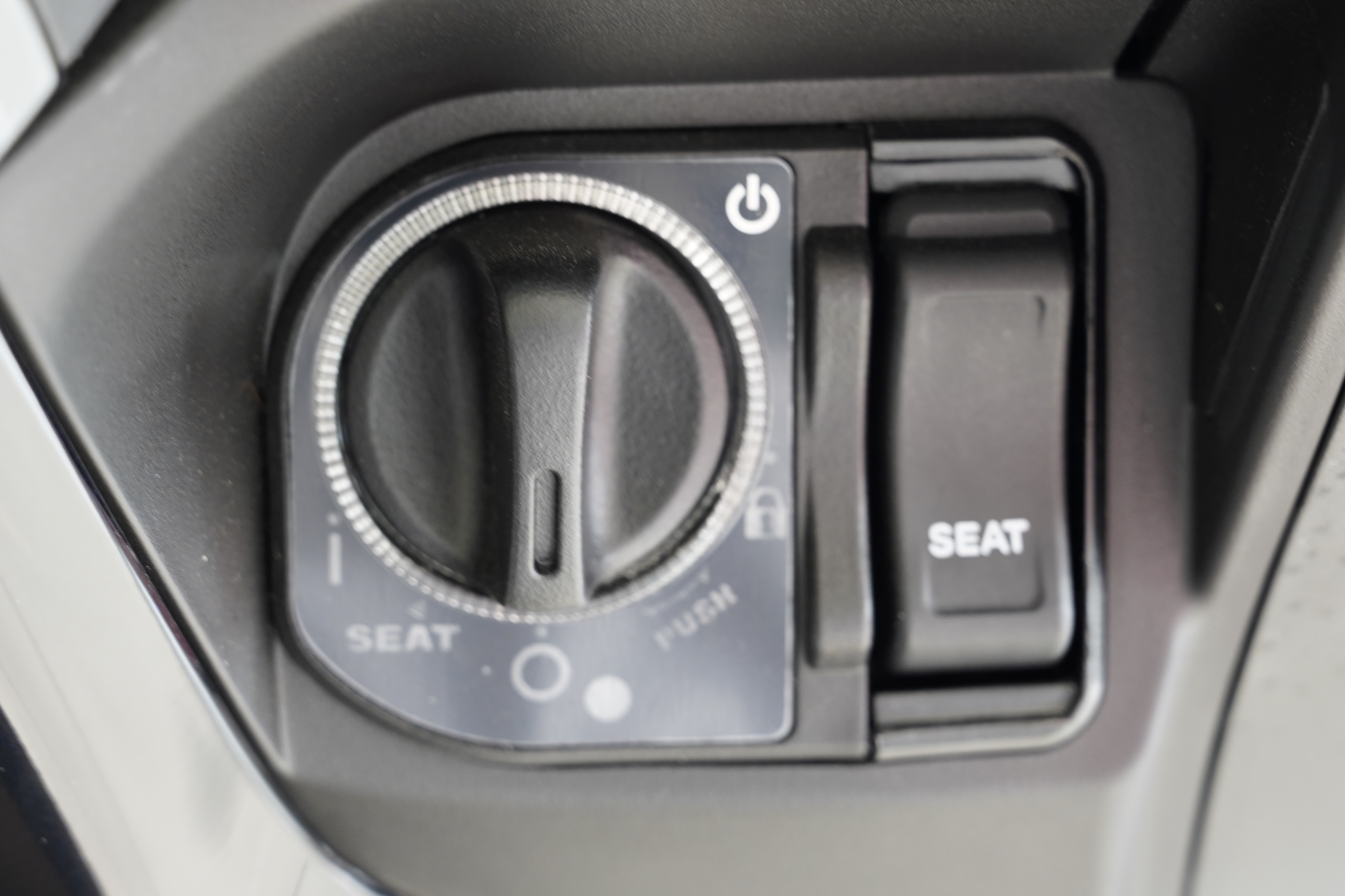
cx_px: 672
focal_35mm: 105
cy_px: 448
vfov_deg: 13.0
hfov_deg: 19.5
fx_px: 3923
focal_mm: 70
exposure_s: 1/10
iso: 800
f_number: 6.3
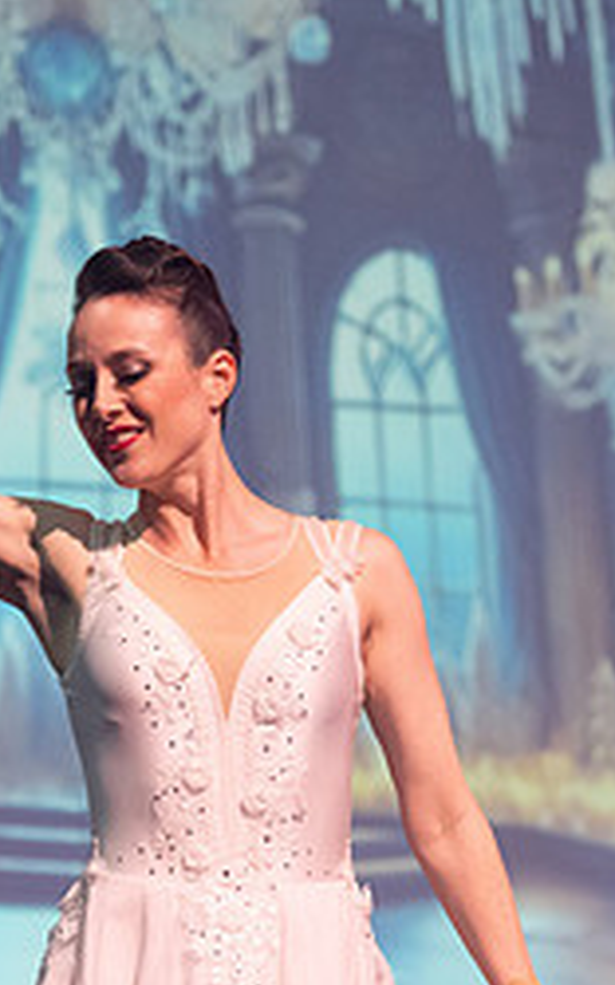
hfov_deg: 4.9
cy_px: 775
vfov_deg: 7.8
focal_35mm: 268
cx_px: 181
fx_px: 7195
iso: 1600
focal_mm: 98
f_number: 2.8
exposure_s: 1/400
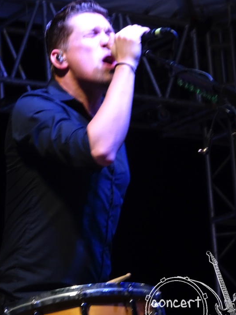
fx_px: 1655
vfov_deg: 10.9
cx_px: 116
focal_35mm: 182
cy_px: 169
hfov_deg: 8.2
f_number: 5.6
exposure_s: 1/25
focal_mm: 25.66
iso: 800
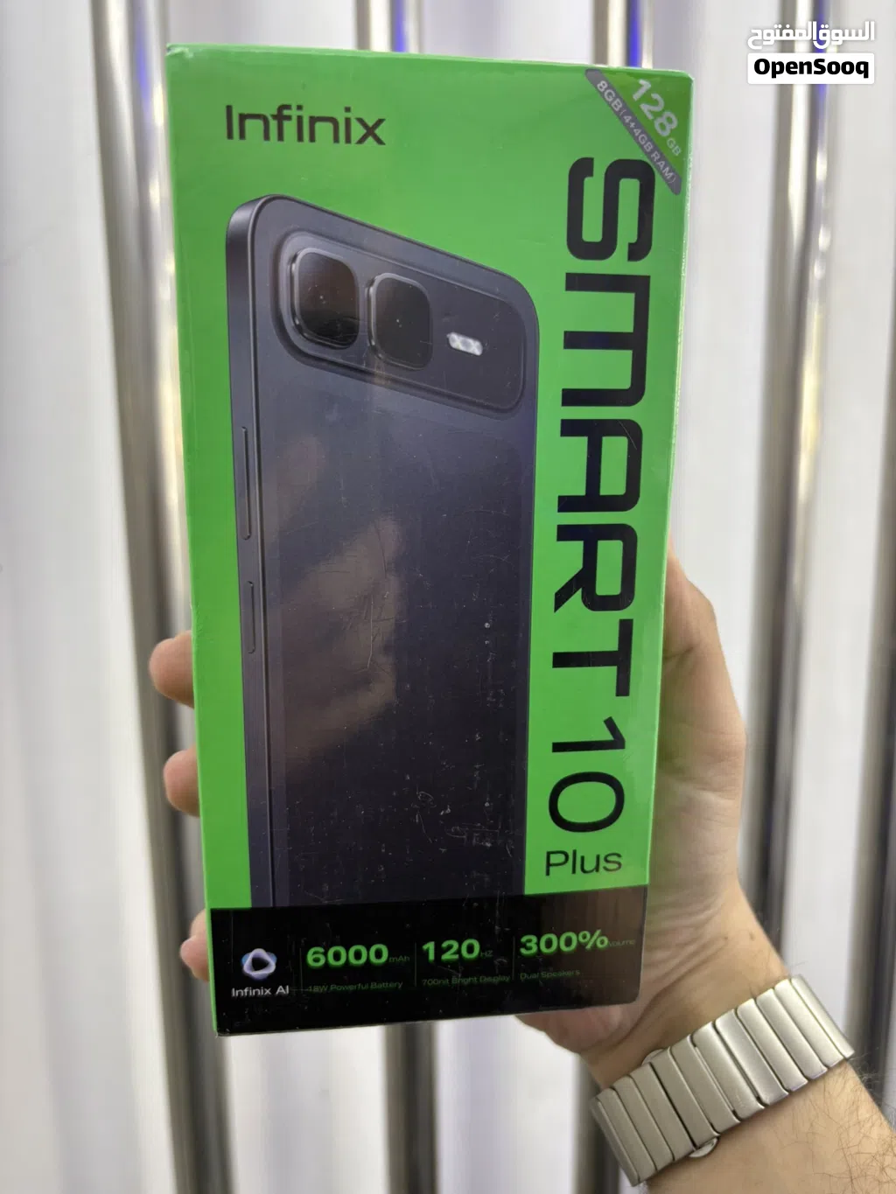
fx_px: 897
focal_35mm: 26
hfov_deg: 53.1
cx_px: 448
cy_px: 597
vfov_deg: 67.3
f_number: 1.6
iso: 125
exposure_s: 1/100
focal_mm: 5.96
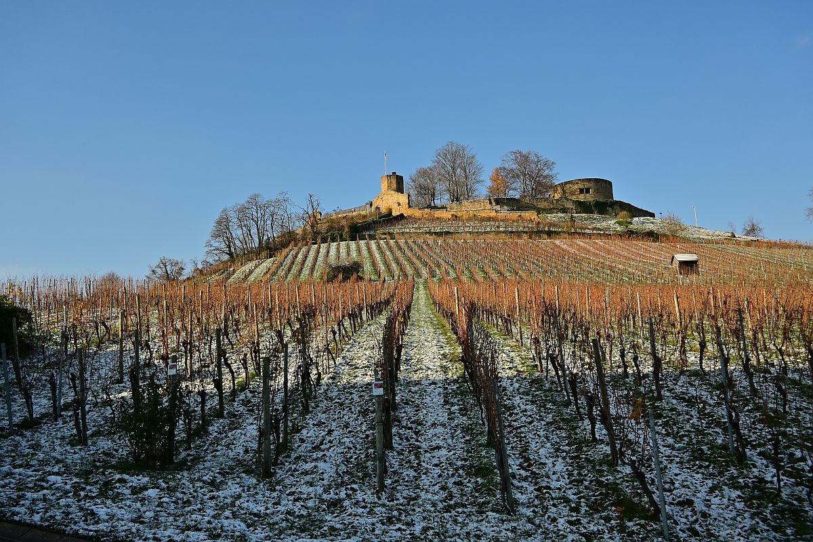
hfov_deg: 53.1
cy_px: 271
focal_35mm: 36
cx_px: 406
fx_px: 813
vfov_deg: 36.9
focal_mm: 24
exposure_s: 1/1000
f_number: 5.6
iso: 100
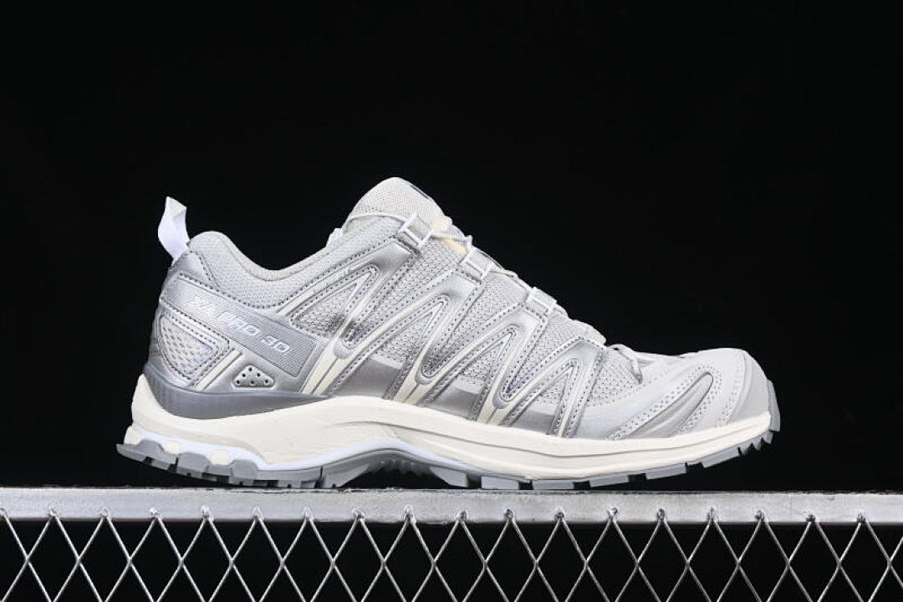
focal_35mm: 75
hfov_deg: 27.0
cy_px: 301
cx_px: 452
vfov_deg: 18.2
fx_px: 1881
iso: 160
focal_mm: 50
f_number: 8
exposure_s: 1/80
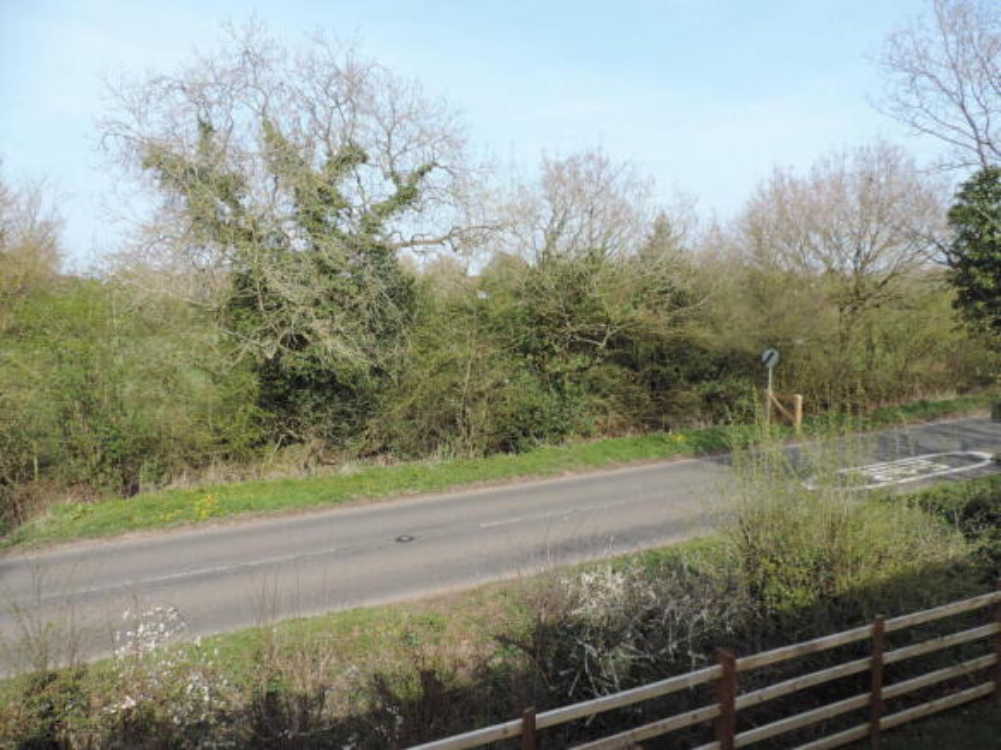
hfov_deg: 71.6
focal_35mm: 24
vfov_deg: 56.8
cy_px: 375
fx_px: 694
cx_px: 500
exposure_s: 1/500
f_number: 3
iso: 80
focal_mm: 4.3
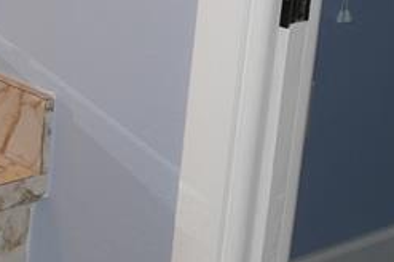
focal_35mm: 141
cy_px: -72
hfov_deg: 13.5
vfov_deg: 9.5
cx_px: -250
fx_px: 1541
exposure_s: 1/80
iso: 125
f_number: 3.1
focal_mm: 12.38
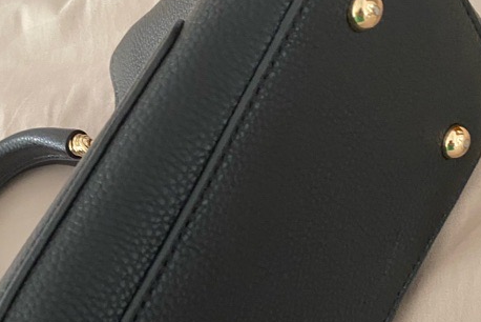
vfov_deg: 22.7
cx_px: 159
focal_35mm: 59
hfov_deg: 33.6
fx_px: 789
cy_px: 264
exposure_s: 1/60
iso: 250
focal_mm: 4.25
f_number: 1.8
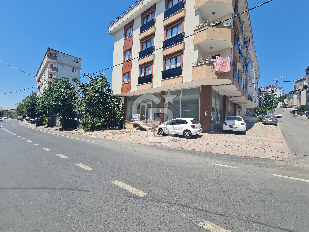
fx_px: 116
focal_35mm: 13
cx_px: 154
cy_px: 116
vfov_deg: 89.9
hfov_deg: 106.2
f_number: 2.2
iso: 64
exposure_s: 1/1424
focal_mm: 2.2
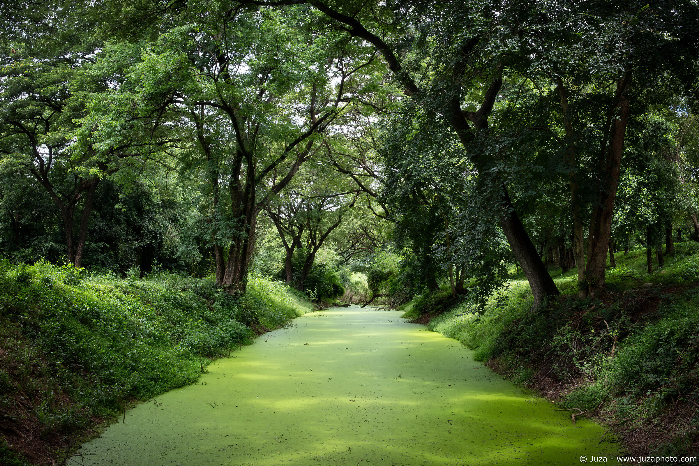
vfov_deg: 37.9
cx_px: 350
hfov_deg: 54.4
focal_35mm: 35
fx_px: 680
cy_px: 233
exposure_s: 1/40
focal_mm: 23
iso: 125
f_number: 8
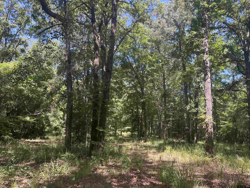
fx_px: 188
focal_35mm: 26
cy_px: 94
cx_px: 125
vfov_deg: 53.1
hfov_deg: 67.3
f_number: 1.6
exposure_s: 1/345
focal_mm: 5.1
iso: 50
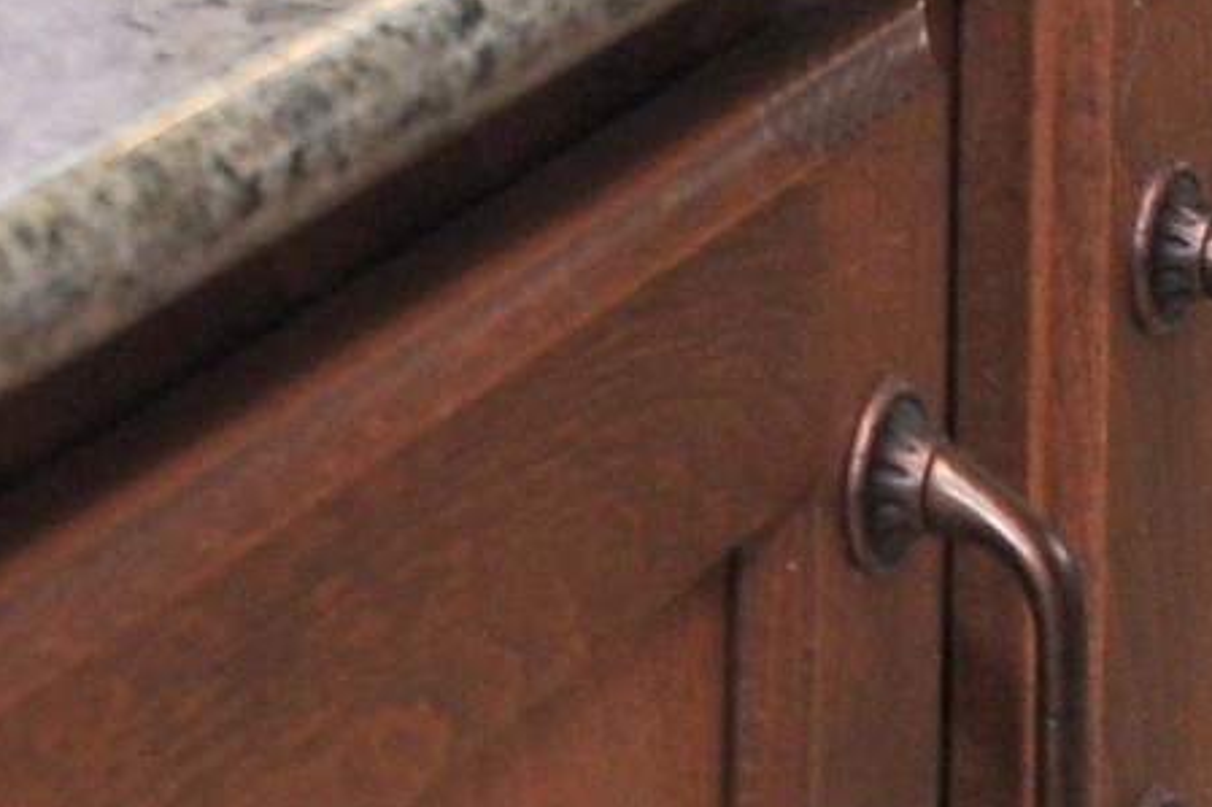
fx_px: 6293
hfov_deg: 10.6
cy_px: -1571
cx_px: -629
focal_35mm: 187
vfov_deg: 6.7
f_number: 7.1
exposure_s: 1/50
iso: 640
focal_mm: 28
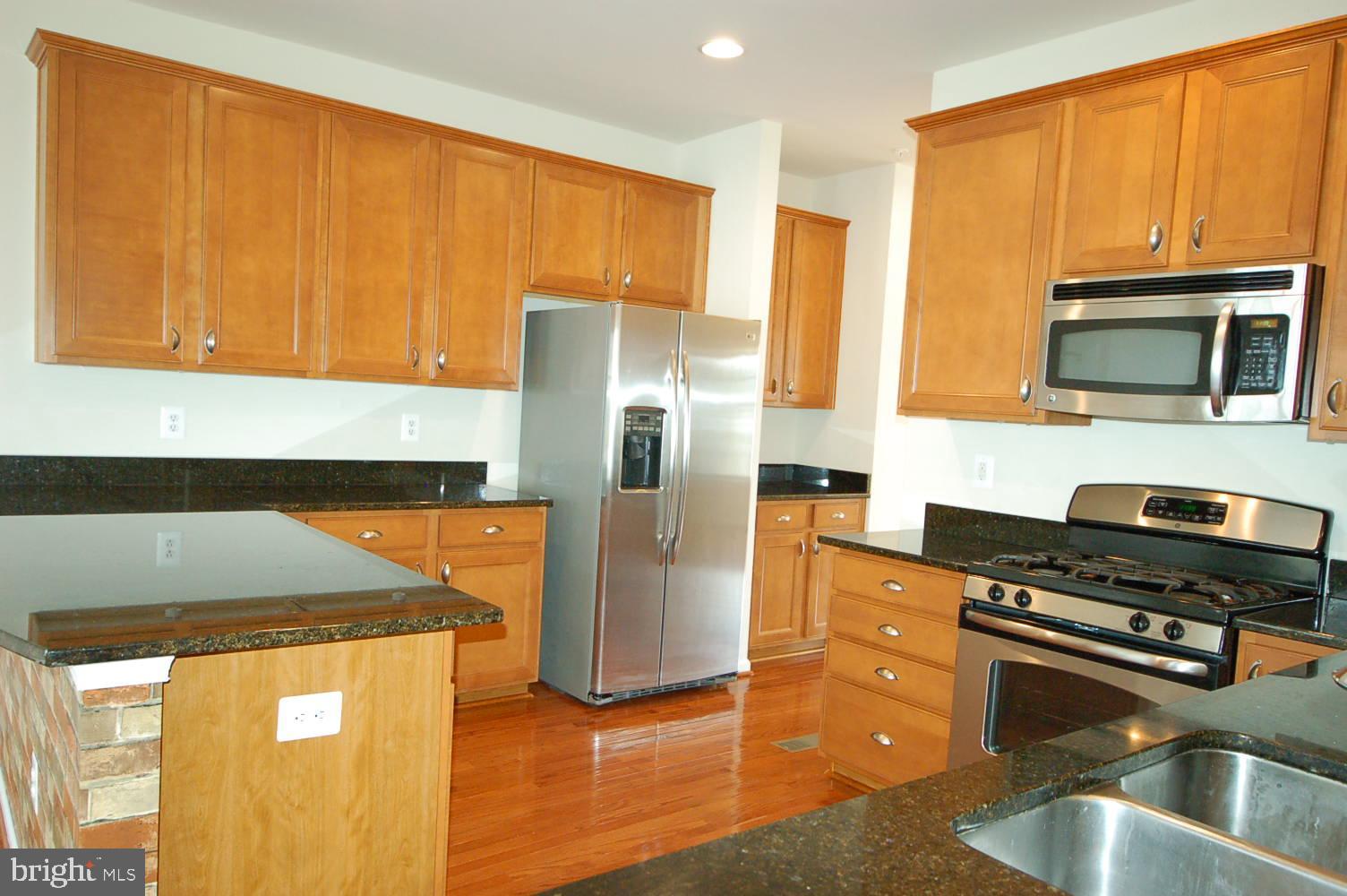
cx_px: 674
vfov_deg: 50.3
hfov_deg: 70.5
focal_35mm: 26
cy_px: 448
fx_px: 953
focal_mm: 17
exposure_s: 1/60
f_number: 4.2
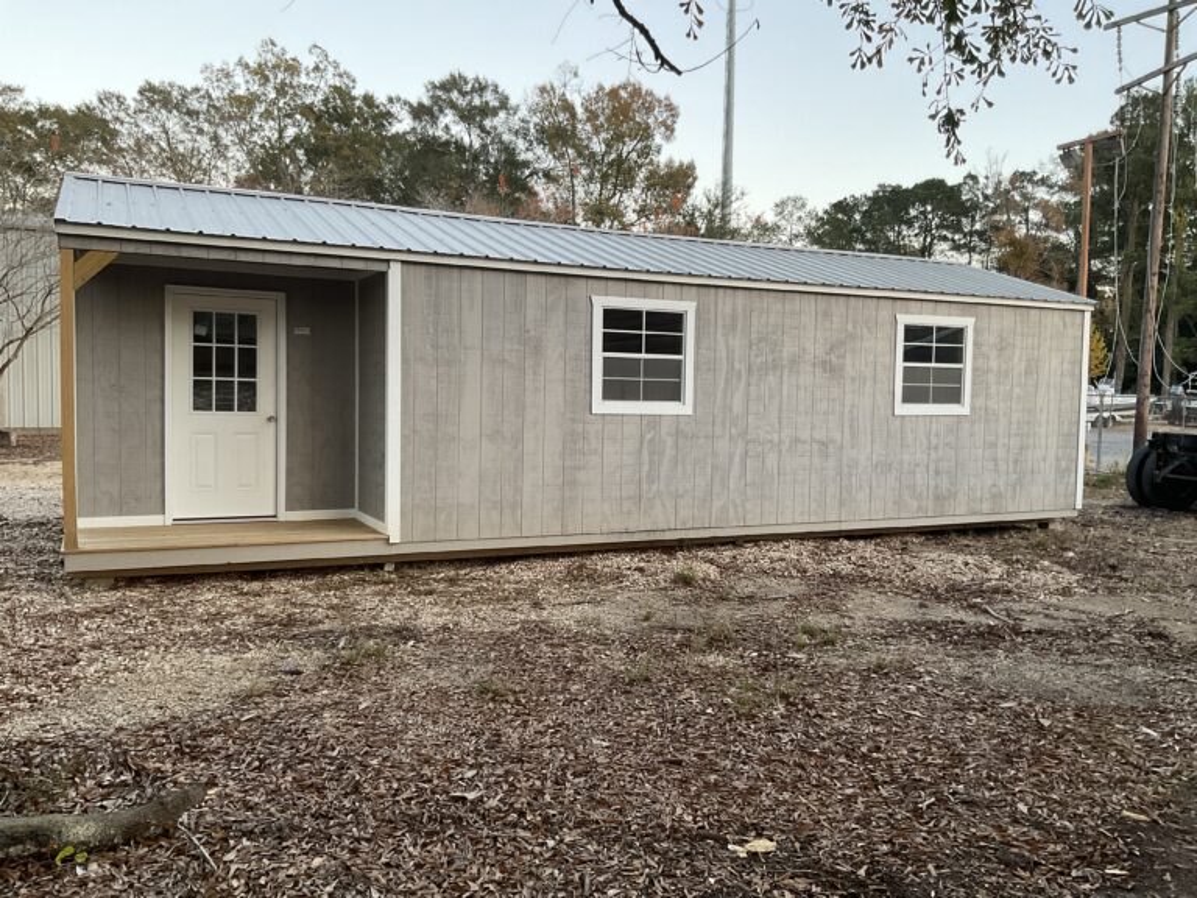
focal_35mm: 29
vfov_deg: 48.2
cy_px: 449
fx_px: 1003
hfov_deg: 61.7
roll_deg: -0.9
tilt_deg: -3.5
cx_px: 598
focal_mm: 3
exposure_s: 1/122
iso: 64
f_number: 1.8
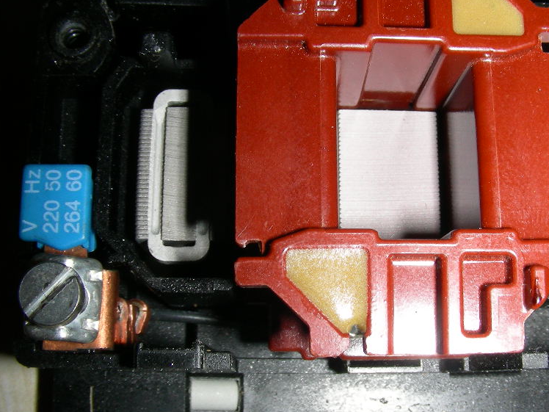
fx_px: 825
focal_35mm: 52
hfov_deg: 36.6
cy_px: 179
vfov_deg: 28.0
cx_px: 348
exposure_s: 1/60.1
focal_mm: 6.3
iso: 50
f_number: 6.8
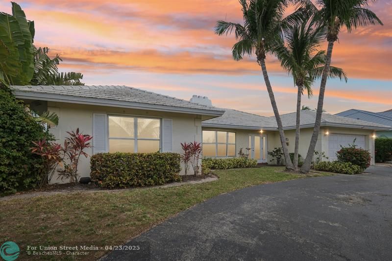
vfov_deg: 70.4
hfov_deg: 93.3
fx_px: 185
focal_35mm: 17
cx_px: 196
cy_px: 130
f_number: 8
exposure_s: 1/500
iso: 400
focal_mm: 11.5
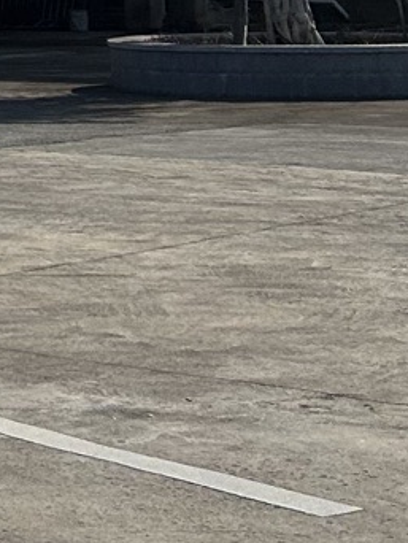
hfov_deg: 8.5
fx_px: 2386
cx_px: -732
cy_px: -346
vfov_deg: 12.2
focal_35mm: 152
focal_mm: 5.7
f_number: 1.5
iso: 50
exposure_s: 1/8000
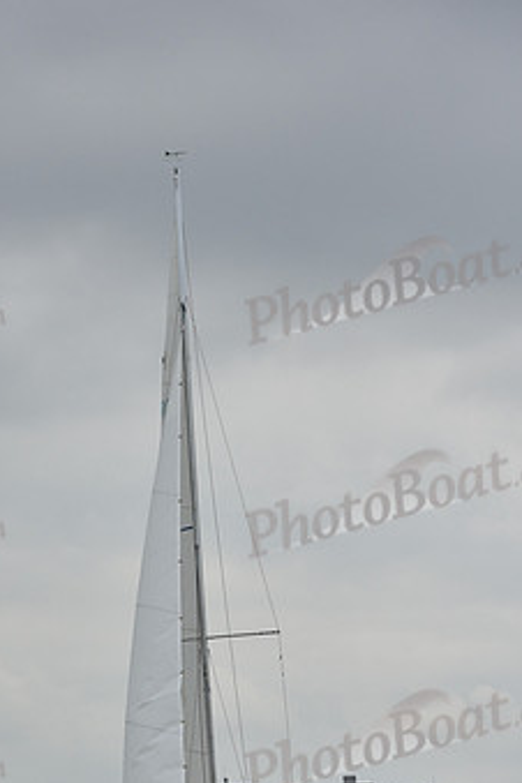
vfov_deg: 10.9
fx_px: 4089
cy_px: 651
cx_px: 126
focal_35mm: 188
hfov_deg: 7.3
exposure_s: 1/1250
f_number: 6.3
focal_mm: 110
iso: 320
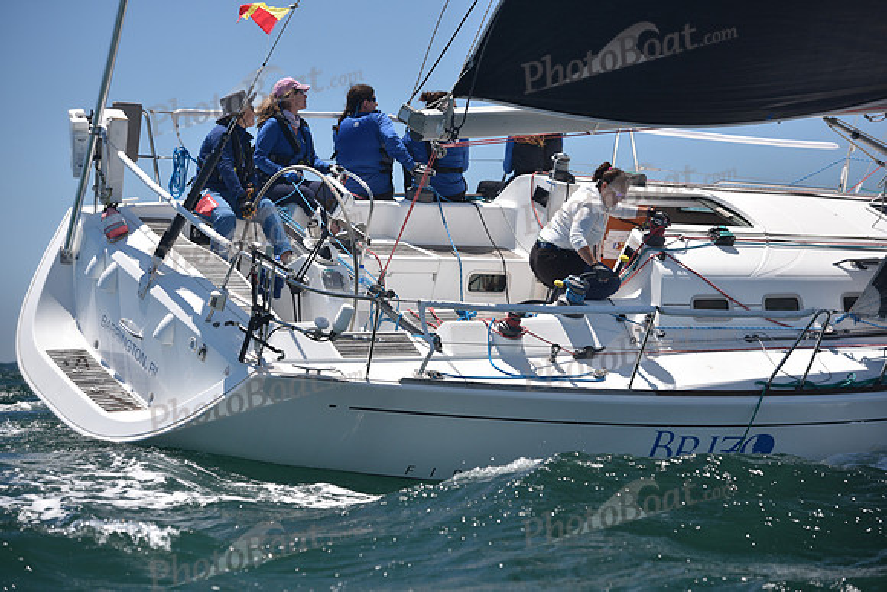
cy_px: 296
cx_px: 444
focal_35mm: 125
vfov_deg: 11.0
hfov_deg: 16.4
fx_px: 3080
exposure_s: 1/1000
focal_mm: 125
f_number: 4.5
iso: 200
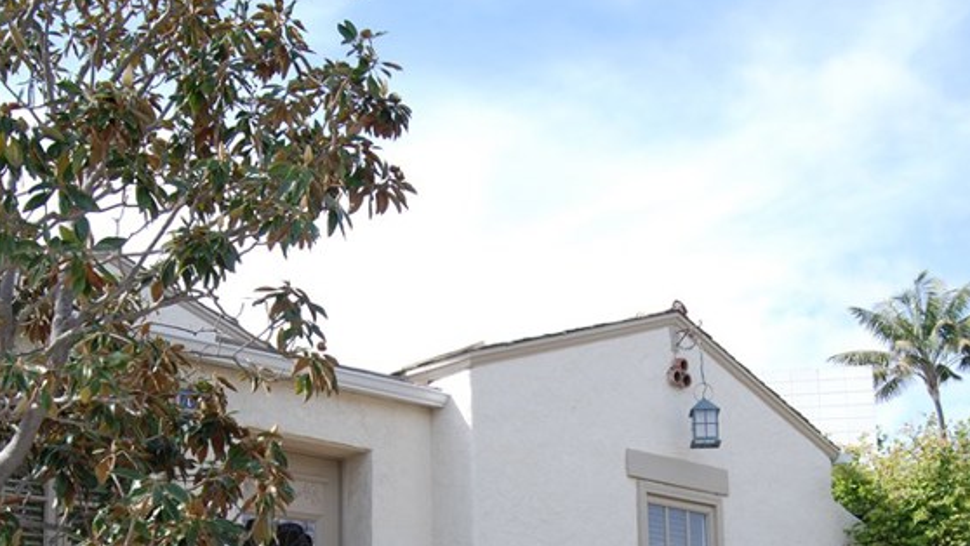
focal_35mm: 52
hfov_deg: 39.8
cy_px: 559
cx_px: 509
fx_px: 1338
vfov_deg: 22.1
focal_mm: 18
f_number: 7.1
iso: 100
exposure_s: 1/200
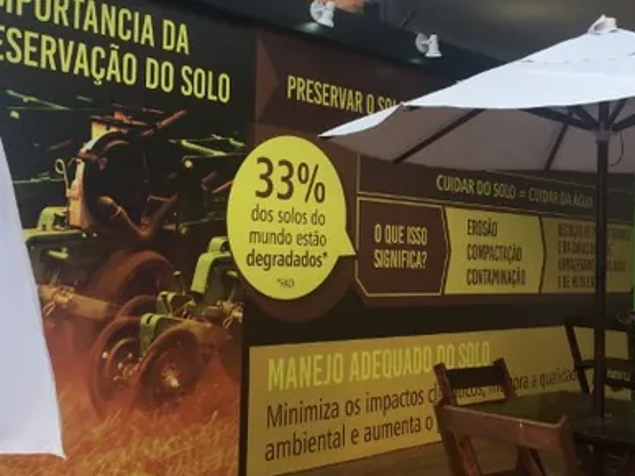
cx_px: 272
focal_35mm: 45
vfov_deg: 32.1
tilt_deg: +1.5
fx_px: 825
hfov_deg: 42.0
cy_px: 212
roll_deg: +0.4
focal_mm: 4.15
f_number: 2.2
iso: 25
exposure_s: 1/668
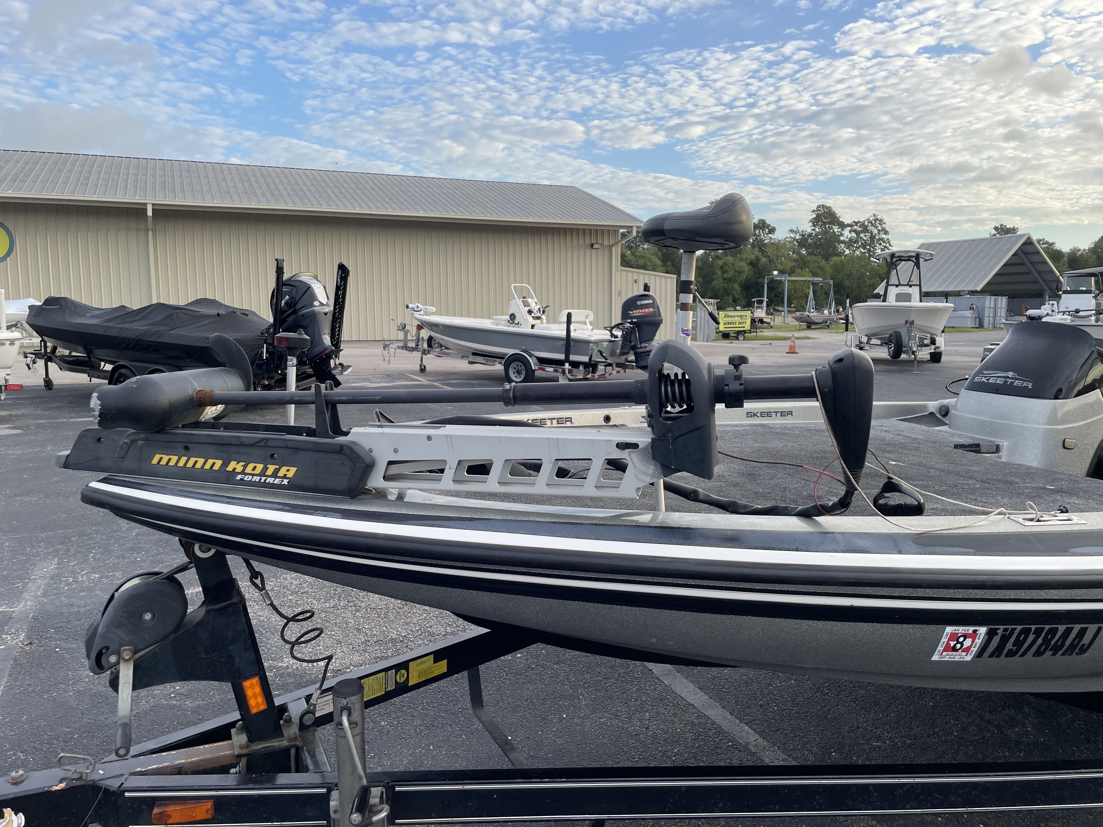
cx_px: 552
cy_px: 414
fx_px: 828
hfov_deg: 67.3
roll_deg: +1.2
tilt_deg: -7.4
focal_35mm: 26
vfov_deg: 53.1
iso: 32
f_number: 1.6
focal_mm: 4.2
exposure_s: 1/525
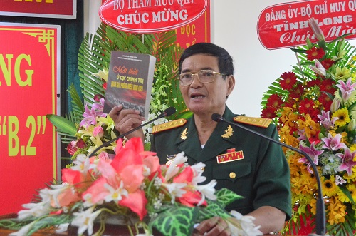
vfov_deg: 27.9
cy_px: 118
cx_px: 178
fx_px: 474
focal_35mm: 48
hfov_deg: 41.2
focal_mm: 32
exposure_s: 1/200
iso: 6400
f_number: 5.6
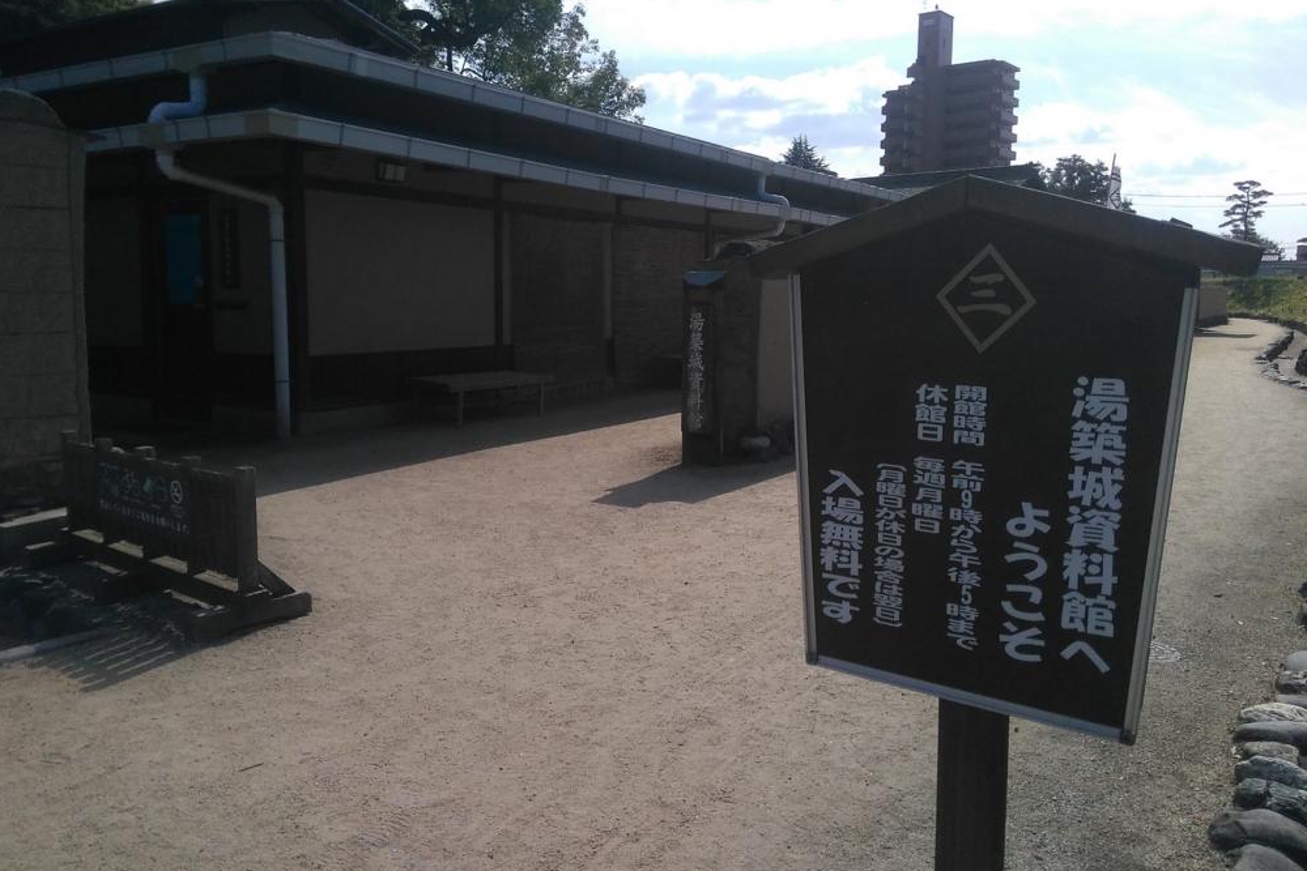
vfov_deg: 39.9
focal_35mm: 33
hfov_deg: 57.2
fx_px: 1198
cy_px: 388
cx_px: 640
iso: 51
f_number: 2.4
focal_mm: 4.21
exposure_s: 1/3717
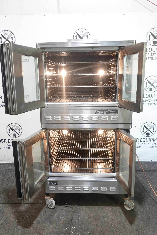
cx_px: 78
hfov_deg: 43.6
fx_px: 196
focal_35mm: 30
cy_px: 118
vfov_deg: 61.9
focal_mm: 11.06
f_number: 3.2
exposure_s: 1/30
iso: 1000
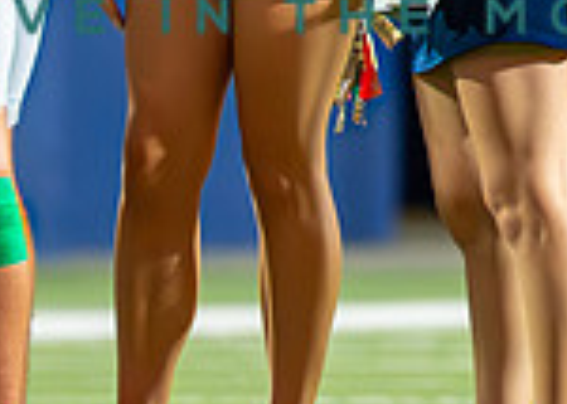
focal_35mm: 1605
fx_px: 25834
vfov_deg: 0.9
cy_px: -240
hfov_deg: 1.3
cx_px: 1043
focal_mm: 200
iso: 3200
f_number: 2.8
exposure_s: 1/1250
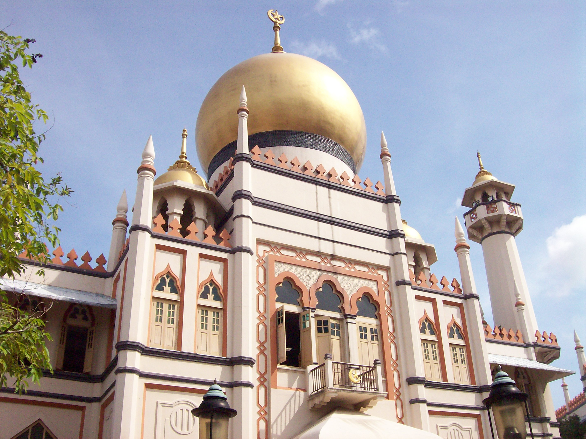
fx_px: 609
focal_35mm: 36
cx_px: 293
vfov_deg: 39.6
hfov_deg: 51.4
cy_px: 220
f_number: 4.8
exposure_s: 1/1401
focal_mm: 6
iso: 140
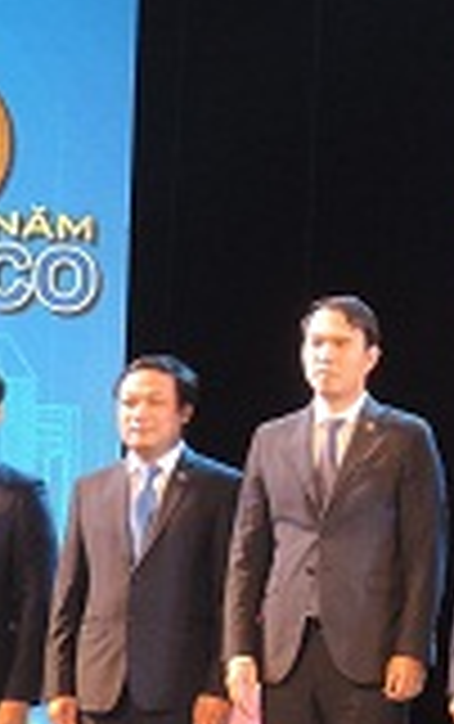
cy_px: 256
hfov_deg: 6.5
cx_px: 930
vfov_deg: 10.6
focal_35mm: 197
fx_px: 3890
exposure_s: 1/40
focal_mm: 8.9
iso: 400
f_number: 3.6
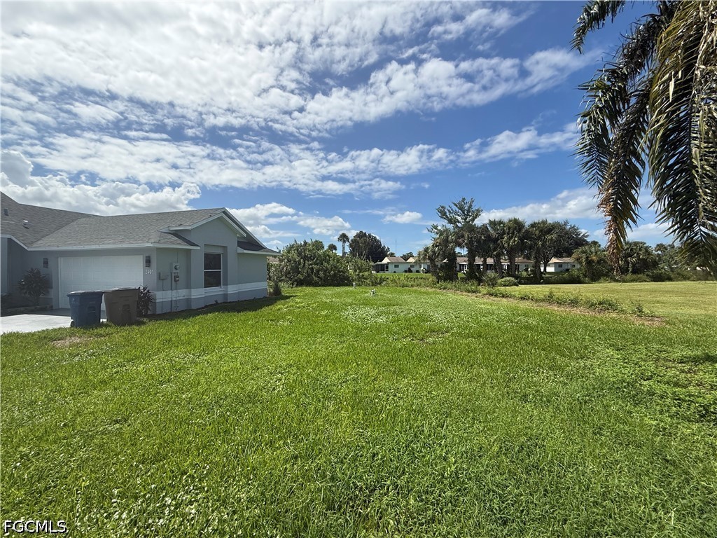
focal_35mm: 14
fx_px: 290
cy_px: 269
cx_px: 358
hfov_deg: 102.1
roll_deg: +0.2
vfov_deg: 85.7
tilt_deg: +2.6
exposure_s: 1/2976
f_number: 2.2
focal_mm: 2.22
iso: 50
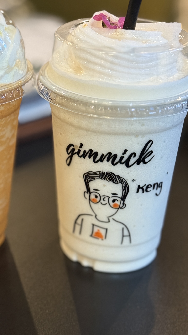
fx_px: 682
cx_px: 20
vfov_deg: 27.3
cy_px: 107
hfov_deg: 15.5
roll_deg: -1.5
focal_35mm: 77
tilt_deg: -21.3
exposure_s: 1/33
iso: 400
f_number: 1.78
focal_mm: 6.76
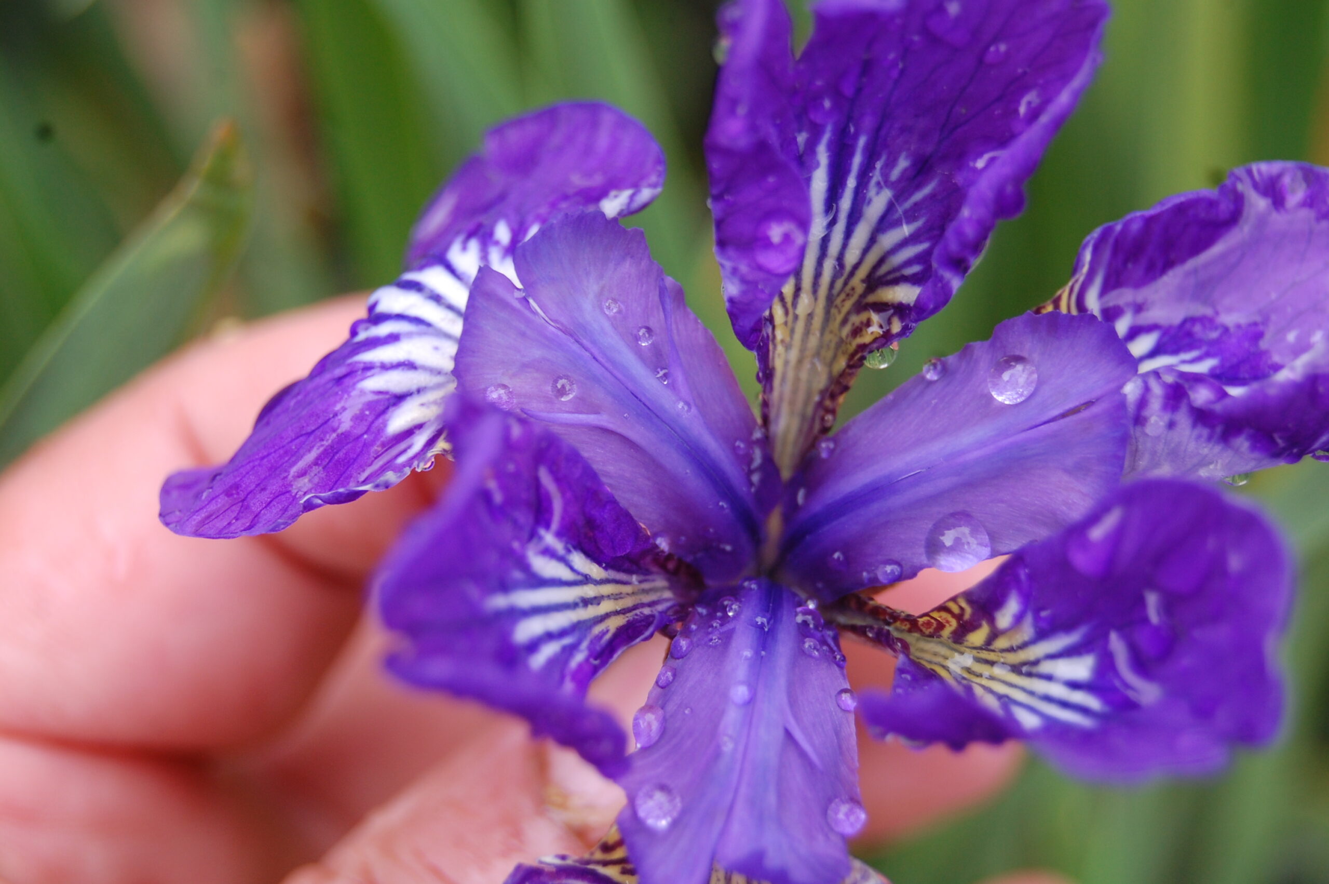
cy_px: 442
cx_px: 664
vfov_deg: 16.5
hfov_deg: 24.6
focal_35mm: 82
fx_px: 3043
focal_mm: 55
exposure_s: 1/60
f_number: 5.6
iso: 400
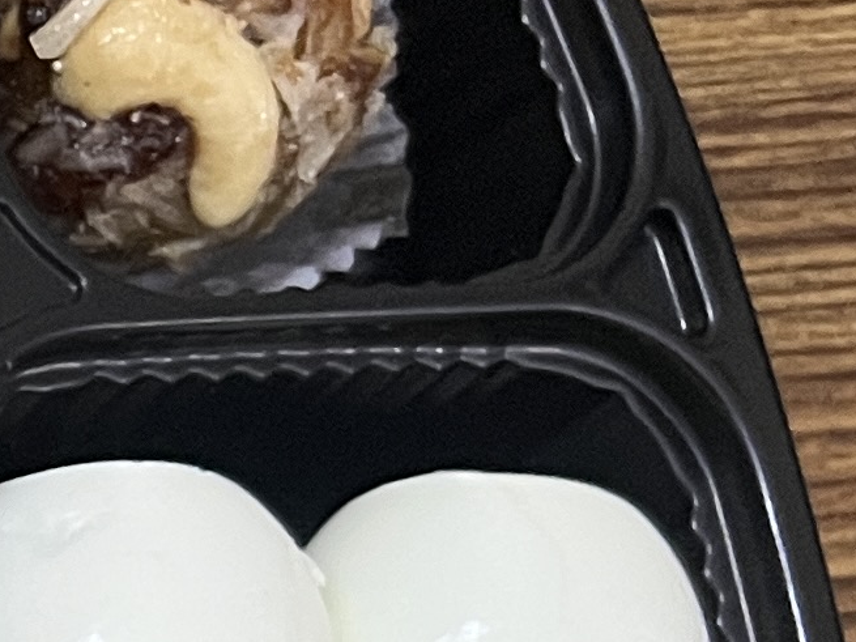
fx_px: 3956
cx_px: -1145
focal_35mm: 160
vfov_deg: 9.0
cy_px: 1063
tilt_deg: -73.3
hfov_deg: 10.7
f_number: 1.5
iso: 320
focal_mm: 5.7
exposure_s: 1/50
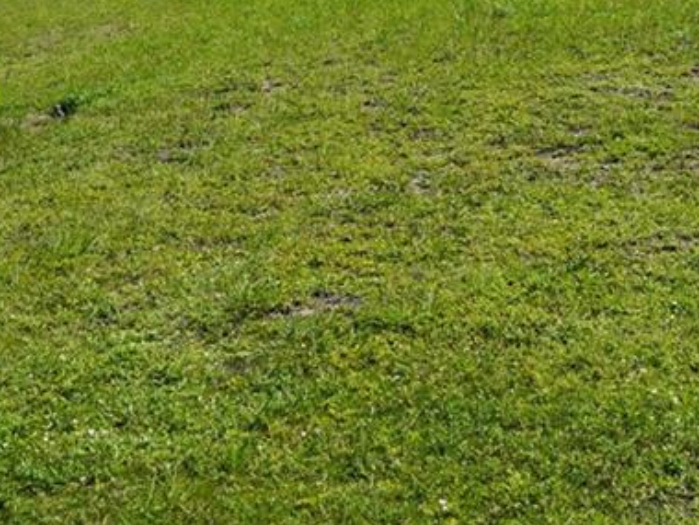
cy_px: -92
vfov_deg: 19.8
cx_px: 506
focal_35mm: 70
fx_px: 1414
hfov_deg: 27.5
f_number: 10
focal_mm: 18
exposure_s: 1/160
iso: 100
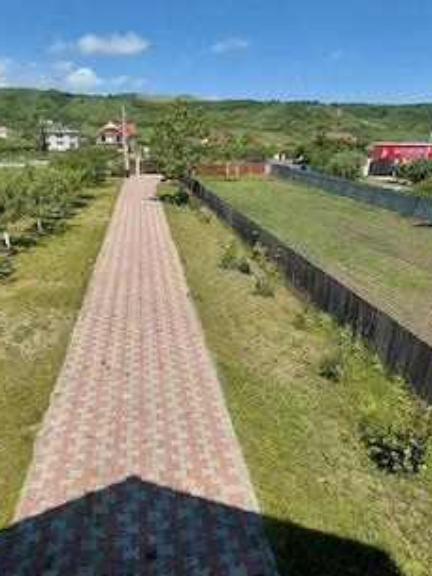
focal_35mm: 21
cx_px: 168
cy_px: 272
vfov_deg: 78.9
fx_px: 349
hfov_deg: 62.8
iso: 40
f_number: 2.2
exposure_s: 1/3333
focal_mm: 1.64
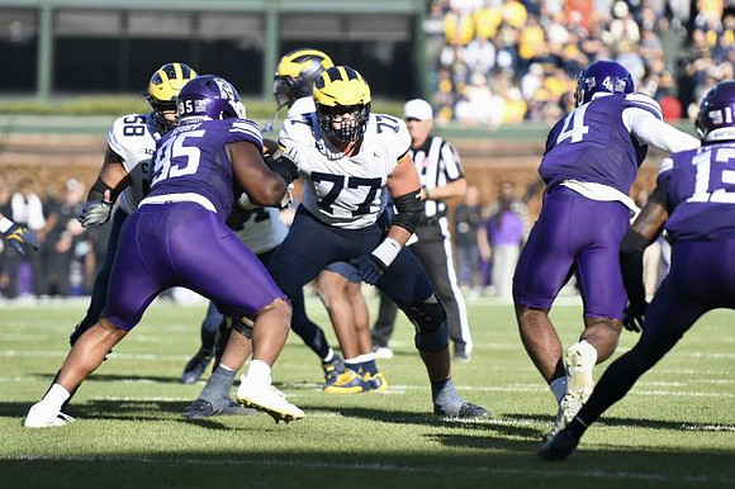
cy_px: 244
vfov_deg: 4.6
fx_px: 6121
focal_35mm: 300
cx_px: 368
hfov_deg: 6.9
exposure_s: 1/2000
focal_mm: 200
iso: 250
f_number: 2.8
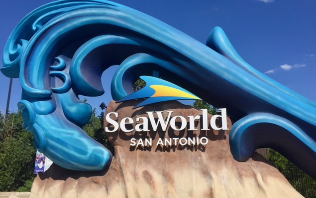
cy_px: 104
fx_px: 267
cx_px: 159
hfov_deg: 61.2
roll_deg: -0.9
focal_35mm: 31
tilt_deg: +14.0
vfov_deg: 40.6
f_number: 2.2
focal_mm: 4.15
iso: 32
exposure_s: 1/3300
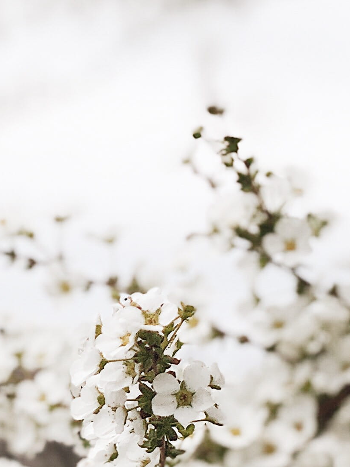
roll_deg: -2.6
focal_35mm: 193
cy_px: 588
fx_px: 2601
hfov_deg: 7.5
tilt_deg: -0.8
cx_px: 566
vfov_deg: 10.1
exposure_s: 1/1116
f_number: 2.4
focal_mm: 6
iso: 16
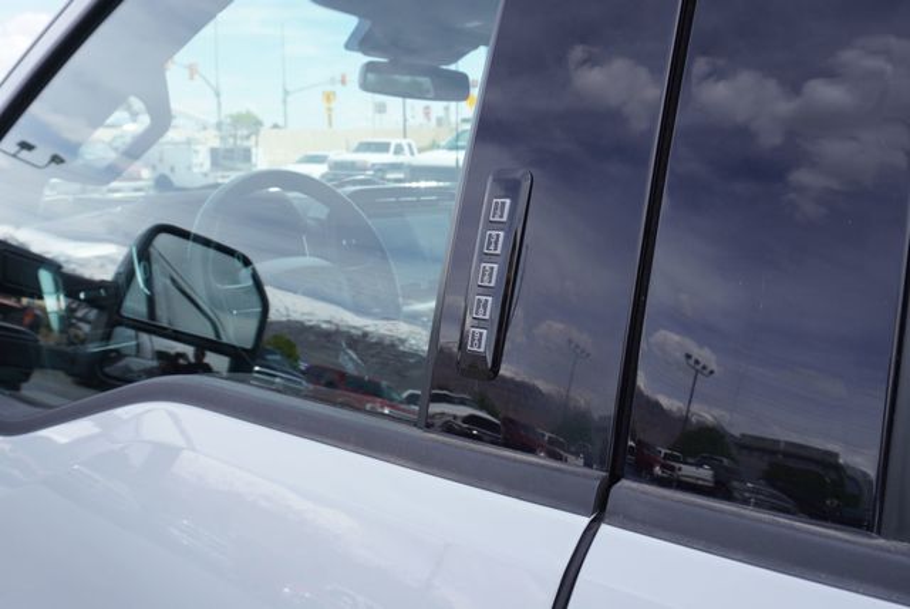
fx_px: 759
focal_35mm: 30
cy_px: 304
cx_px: 455
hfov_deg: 61.9
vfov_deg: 43.7
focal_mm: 20
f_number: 8
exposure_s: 1/125
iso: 100
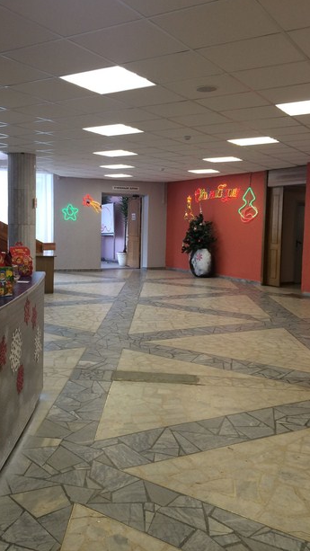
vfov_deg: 59.5
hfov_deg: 35.5
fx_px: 482
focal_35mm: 33
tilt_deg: -5.1
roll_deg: -0.6
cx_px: 125
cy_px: 264
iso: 40
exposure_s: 1/33
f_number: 2.2
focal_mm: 4.15
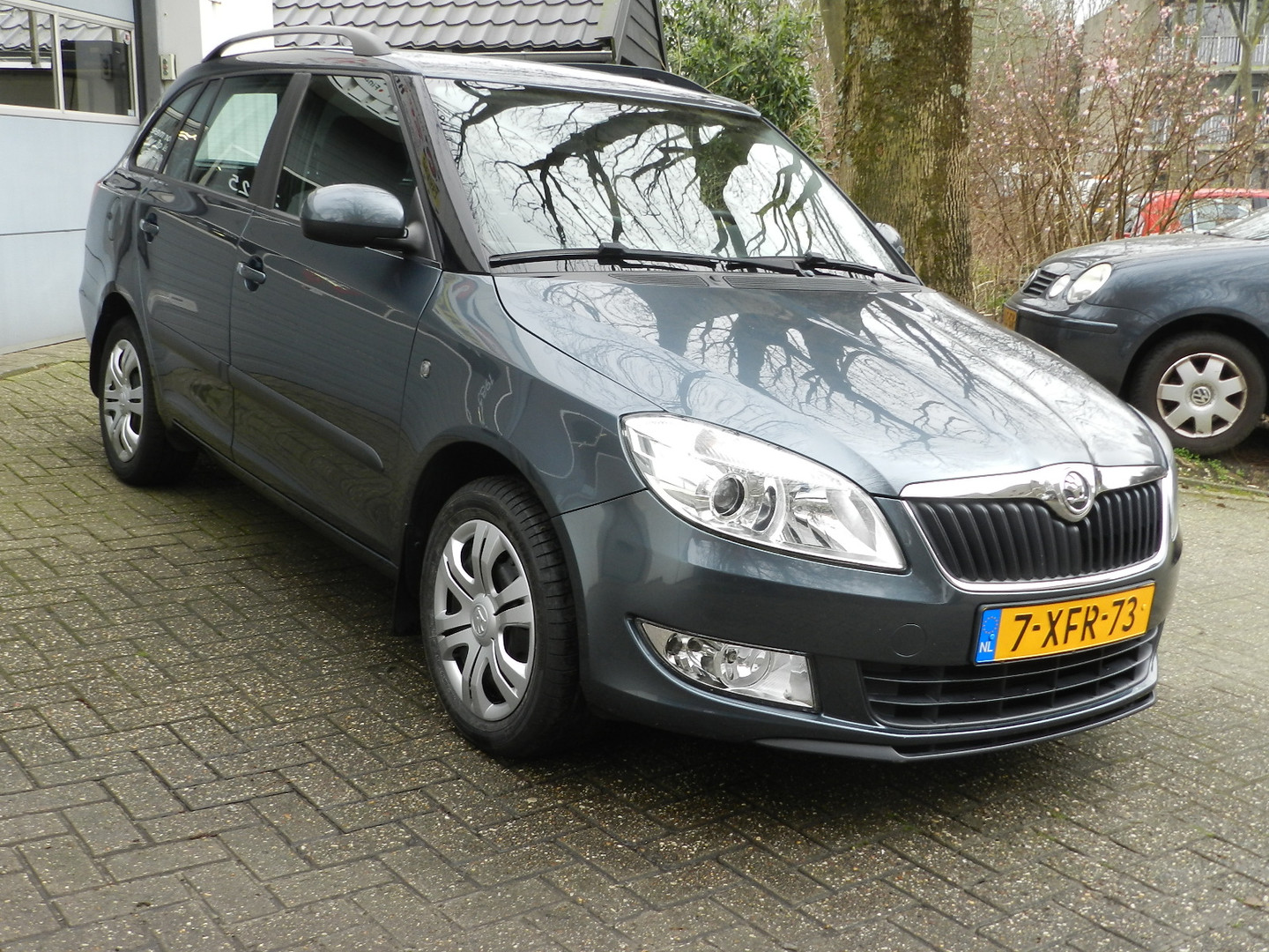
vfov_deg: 37.7
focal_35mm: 38
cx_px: 634
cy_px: 476
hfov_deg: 49.0
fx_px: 1393
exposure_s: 1/160
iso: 160
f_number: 4
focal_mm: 6.7
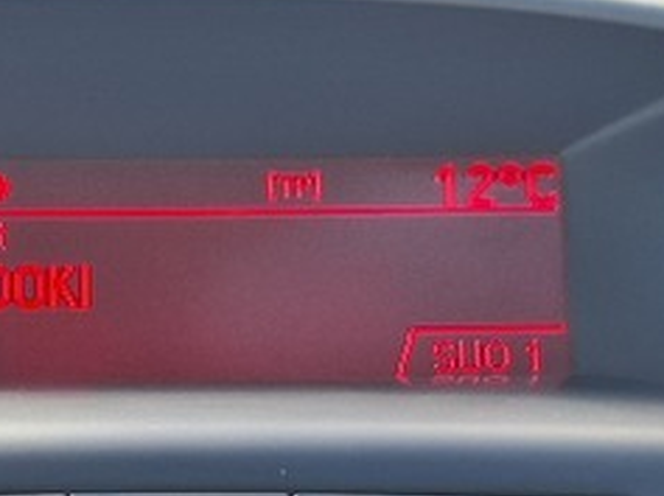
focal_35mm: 140
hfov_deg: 14.0
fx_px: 2681
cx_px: 120
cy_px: 900
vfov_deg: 10.0
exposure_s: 1/168
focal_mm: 5.54
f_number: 1.8
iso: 50
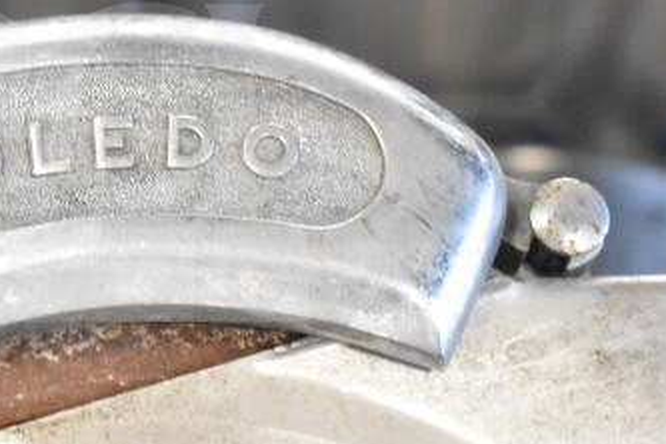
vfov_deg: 12.4
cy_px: 163
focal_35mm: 110
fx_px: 2035
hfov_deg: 18.3
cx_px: 82
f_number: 5
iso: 7200
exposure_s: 1/60
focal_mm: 40
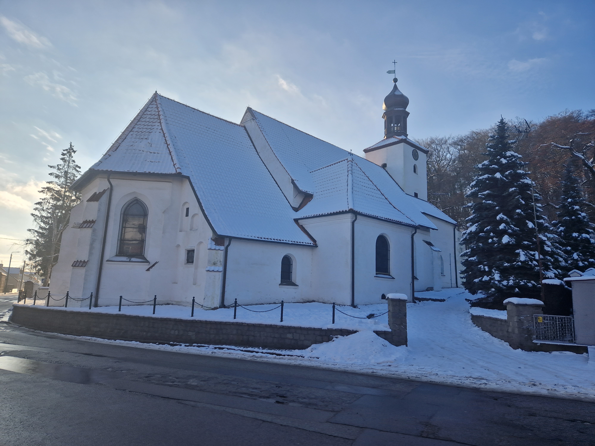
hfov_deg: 73.9
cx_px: 298
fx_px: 395
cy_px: 223
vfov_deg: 58.9
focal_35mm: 23
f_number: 1.8
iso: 50
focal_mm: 5.4
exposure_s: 1/1464
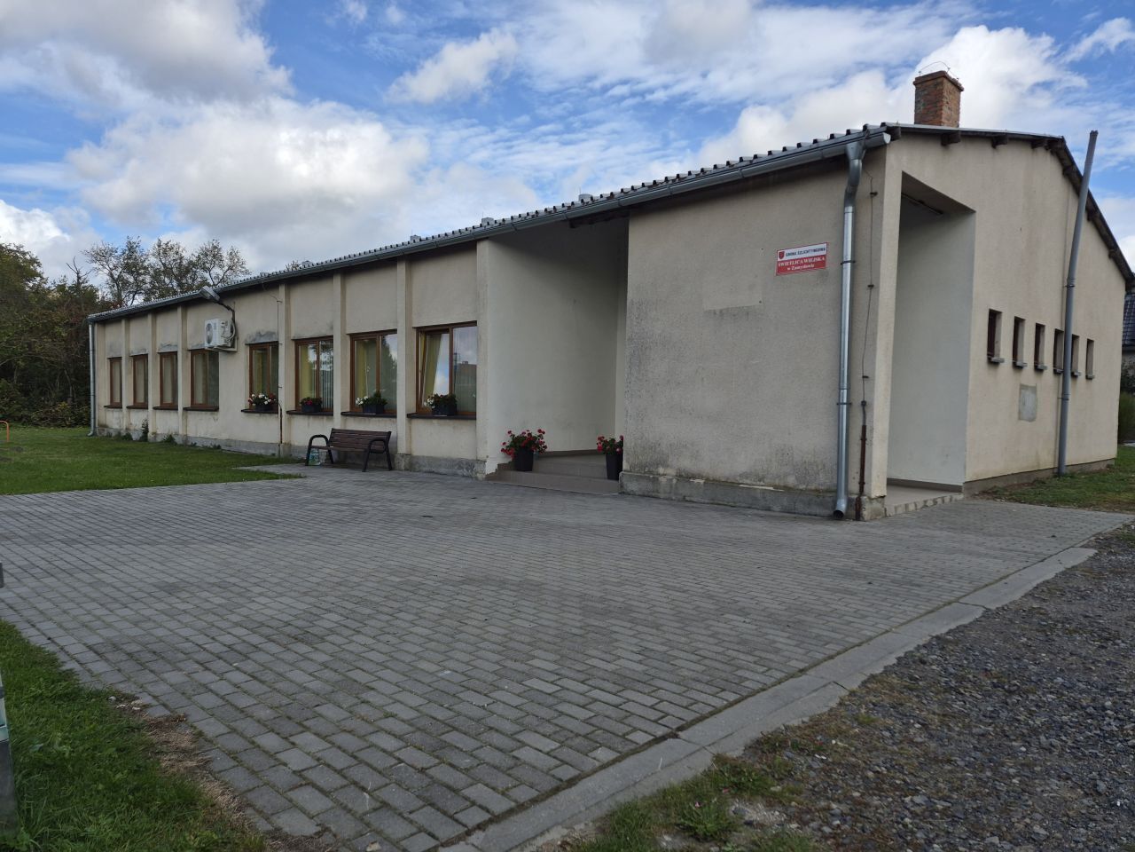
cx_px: 568
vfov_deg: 58.9
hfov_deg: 73.9
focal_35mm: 23
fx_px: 754
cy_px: 426
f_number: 1.8
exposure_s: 1/3968
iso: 80
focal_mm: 5.4
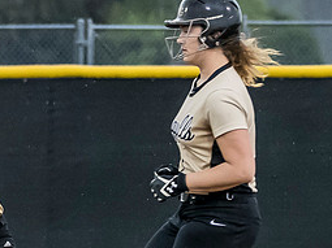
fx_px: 7219
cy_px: 262
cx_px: -35
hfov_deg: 2.6
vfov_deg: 2.0
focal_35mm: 753
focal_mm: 100
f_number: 3.6
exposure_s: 1/1000
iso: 3200
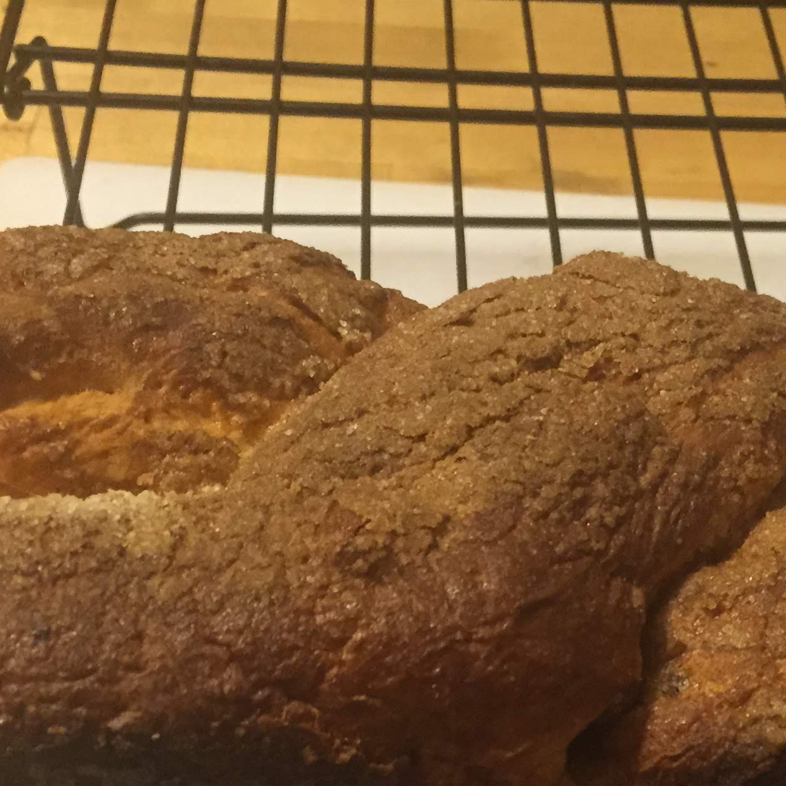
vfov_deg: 24.7
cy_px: 762
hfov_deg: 25.3
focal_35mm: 67
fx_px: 1721
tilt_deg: -47.9
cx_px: 632
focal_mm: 4.15
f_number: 2.2
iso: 250
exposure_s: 1/20
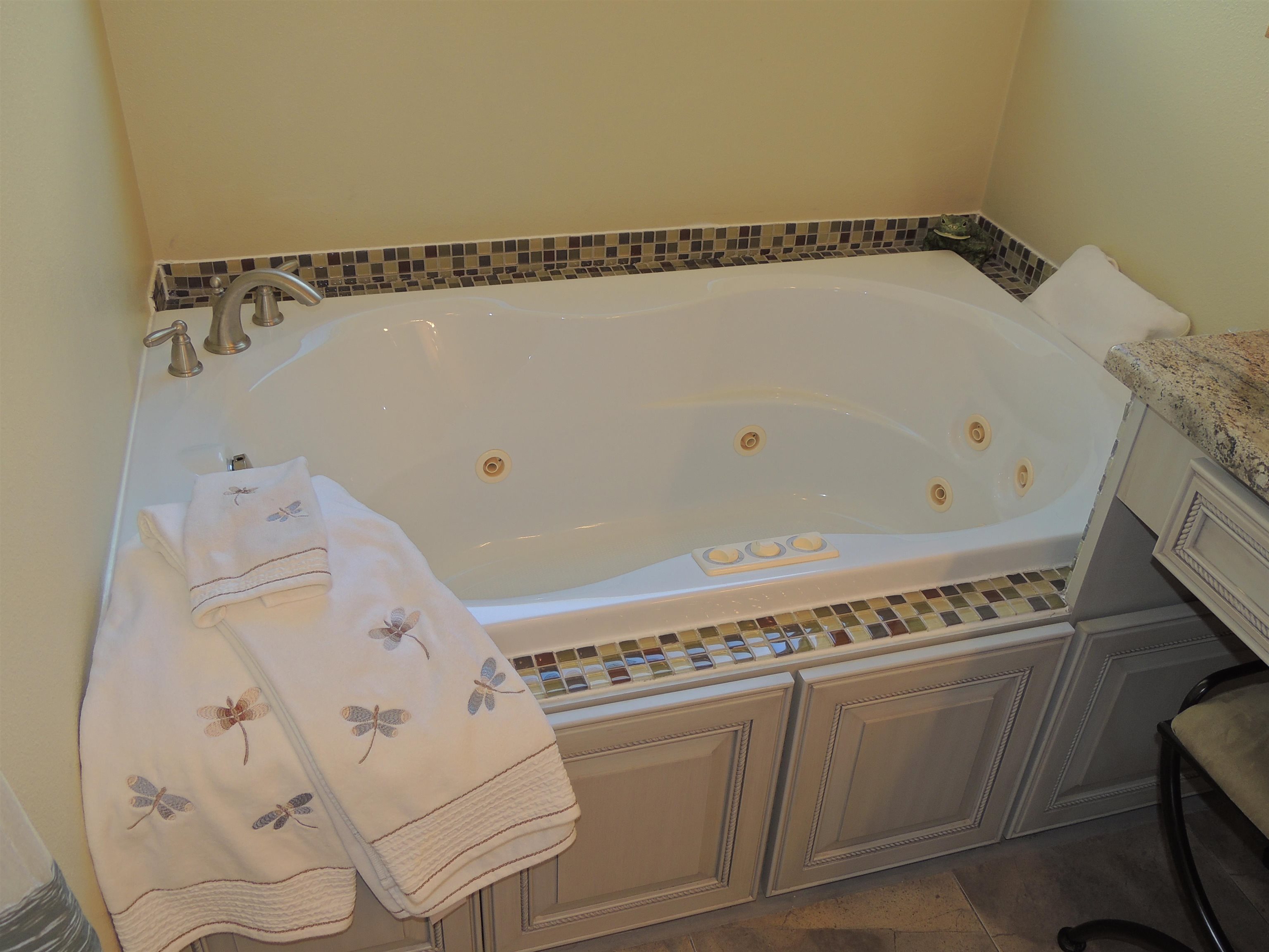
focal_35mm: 30
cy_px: 476
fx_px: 1100
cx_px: 634
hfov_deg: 60.0
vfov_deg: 46.8
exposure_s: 1/40
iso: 100
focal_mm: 5.3
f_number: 3.1
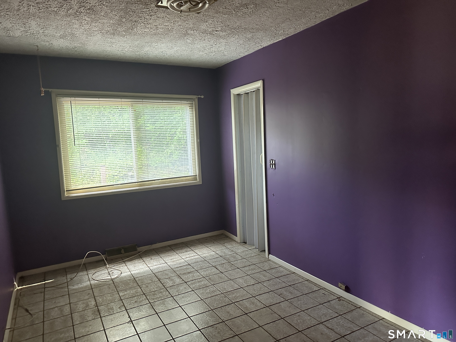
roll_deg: +1.7
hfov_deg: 71.6
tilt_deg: -5.9
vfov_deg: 56.8
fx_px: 316
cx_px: 228
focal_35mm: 24
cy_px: 171
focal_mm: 6.86
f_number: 1.78
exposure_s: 1/56
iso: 1000
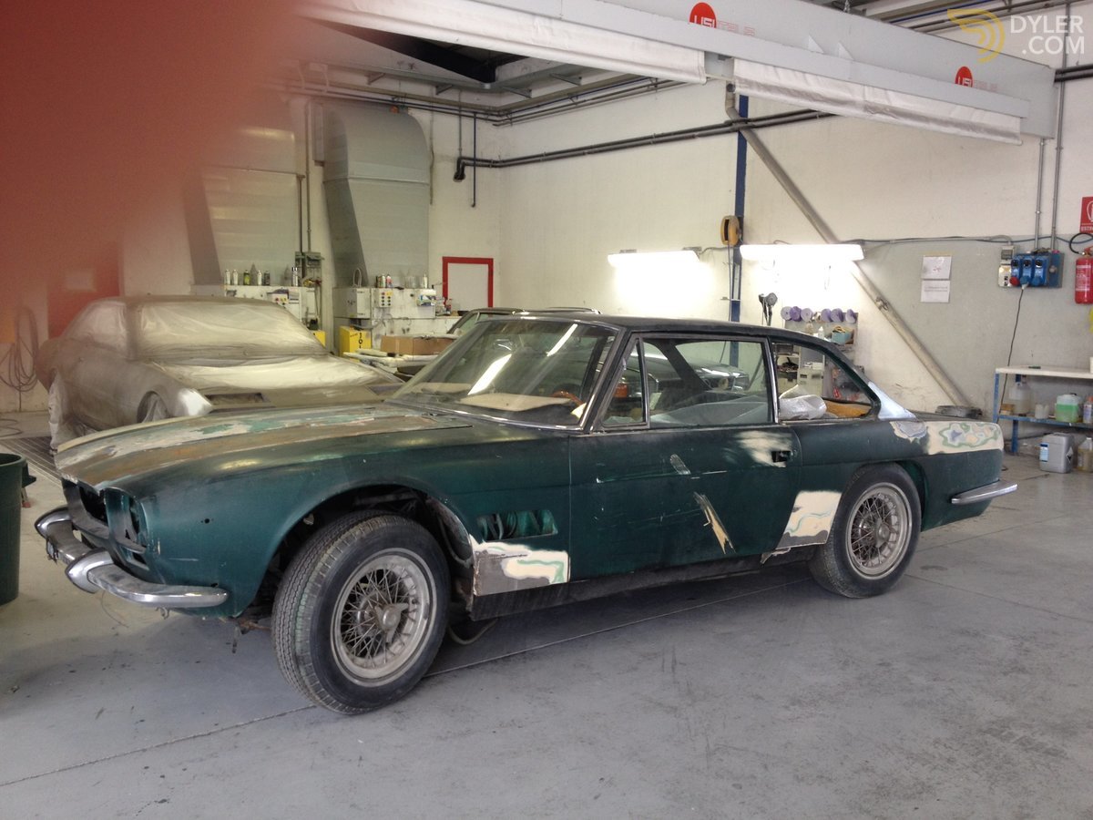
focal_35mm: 35
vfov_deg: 40.7
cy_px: 410
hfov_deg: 52.6
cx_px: 546
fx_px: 1105
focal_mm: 4.28
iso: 64
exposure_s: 1/20
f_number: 2.4
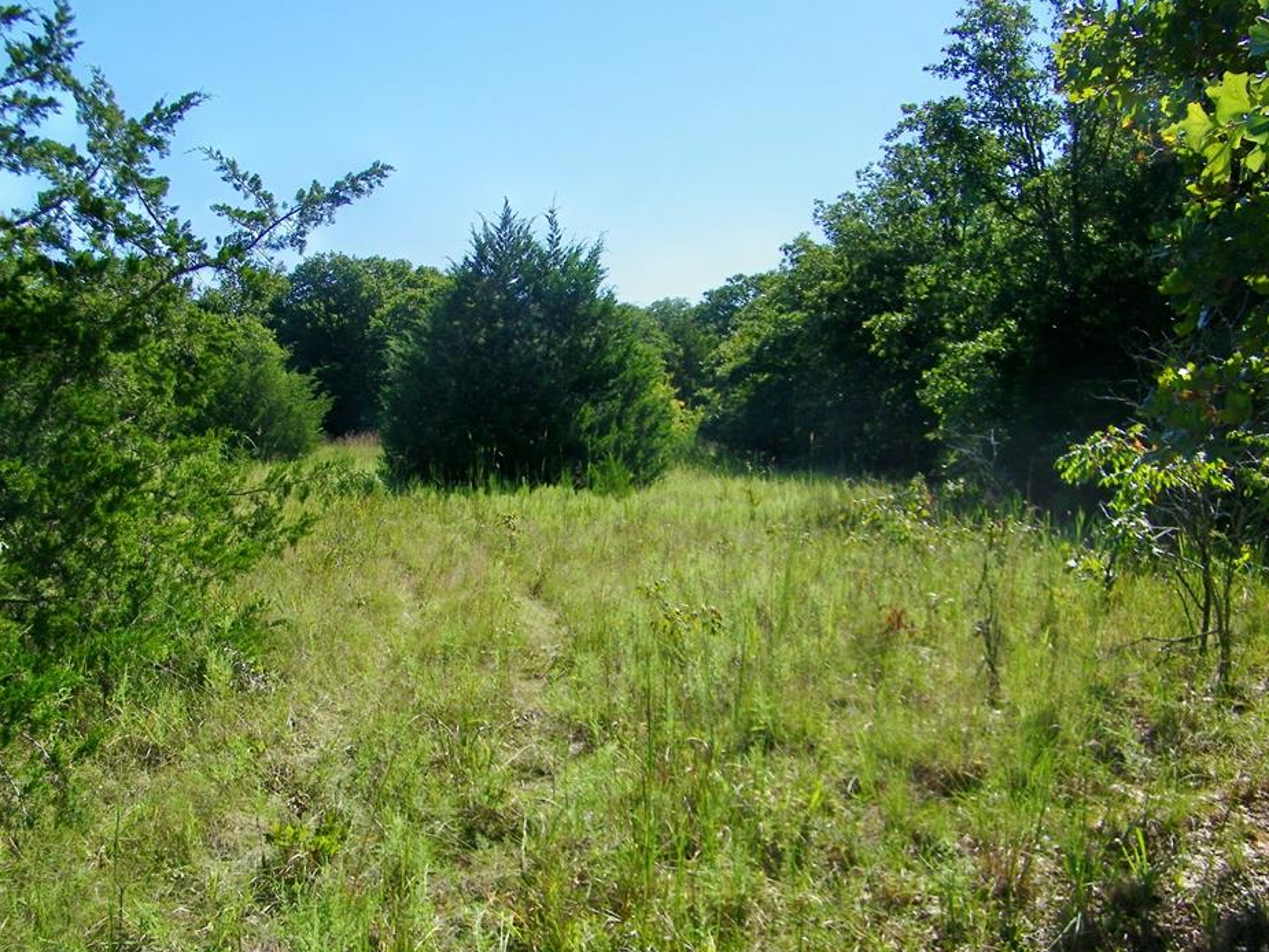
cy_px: 480
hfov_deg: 58.3
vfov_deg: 45.5
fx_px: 1137
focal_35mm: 31
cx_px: 578
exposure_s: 1/250
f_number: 7
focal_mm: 5
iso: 80
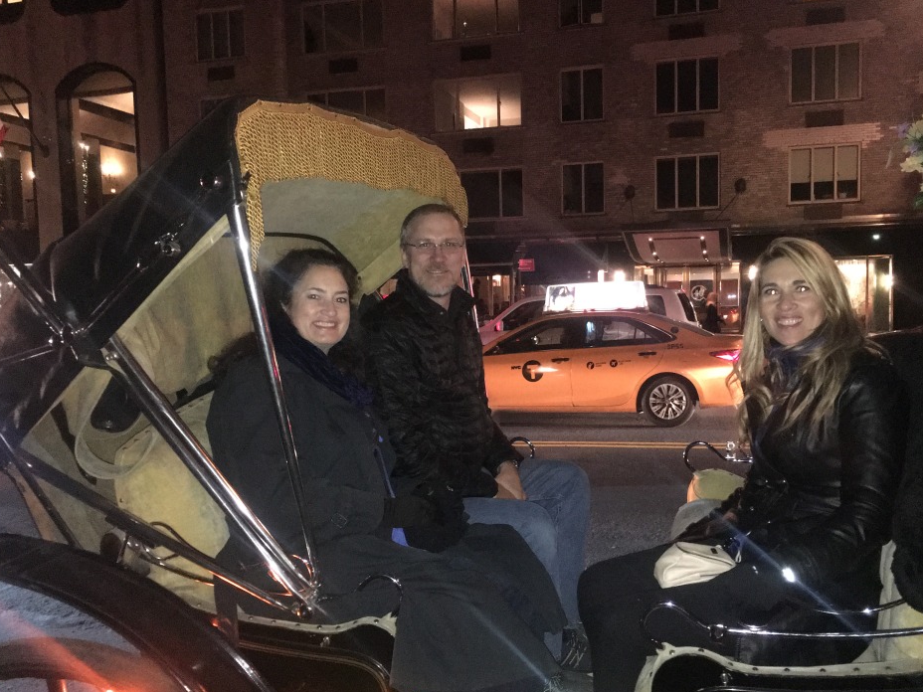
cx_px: 500
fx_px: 853
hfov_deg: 56.7
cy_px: 364
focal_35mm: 32
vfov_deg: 44.1
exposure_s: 1/16
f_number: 2.2
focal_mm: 4.15
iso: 640
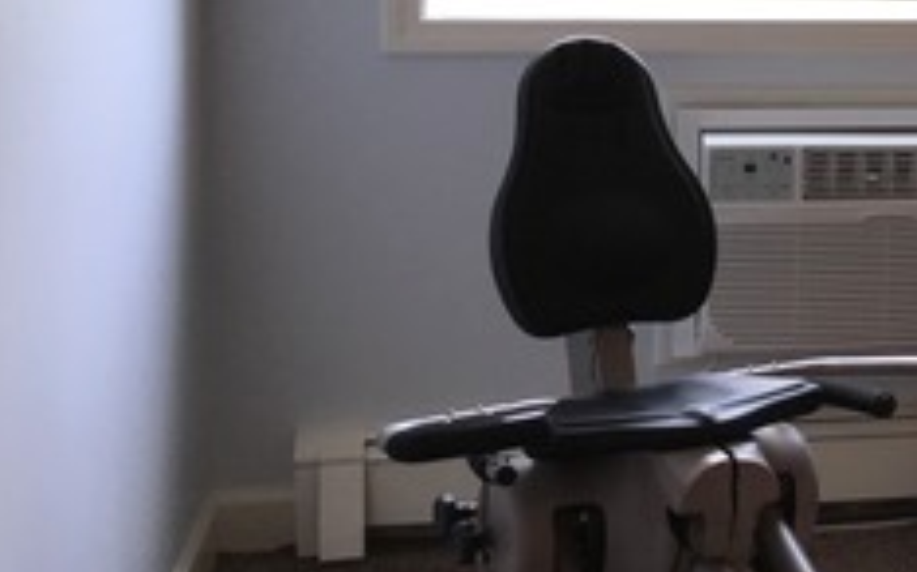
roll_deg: -4.0
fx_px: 2098
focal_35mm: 84
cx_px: 1234
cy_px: 20
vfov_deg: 15.3
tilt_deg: -9.6
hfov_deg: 21.9
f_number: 2.2
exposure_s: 1/60
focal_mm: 4.15
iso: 40
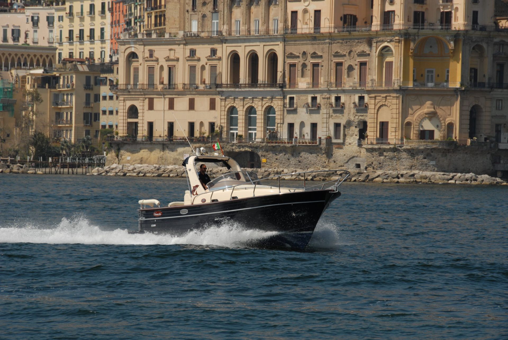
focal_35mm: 195
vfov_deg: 7.1
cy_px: 170
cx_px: 254
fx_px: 2755
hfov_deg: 10.5
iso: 200
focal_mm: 130
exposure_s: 1/640
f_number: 10
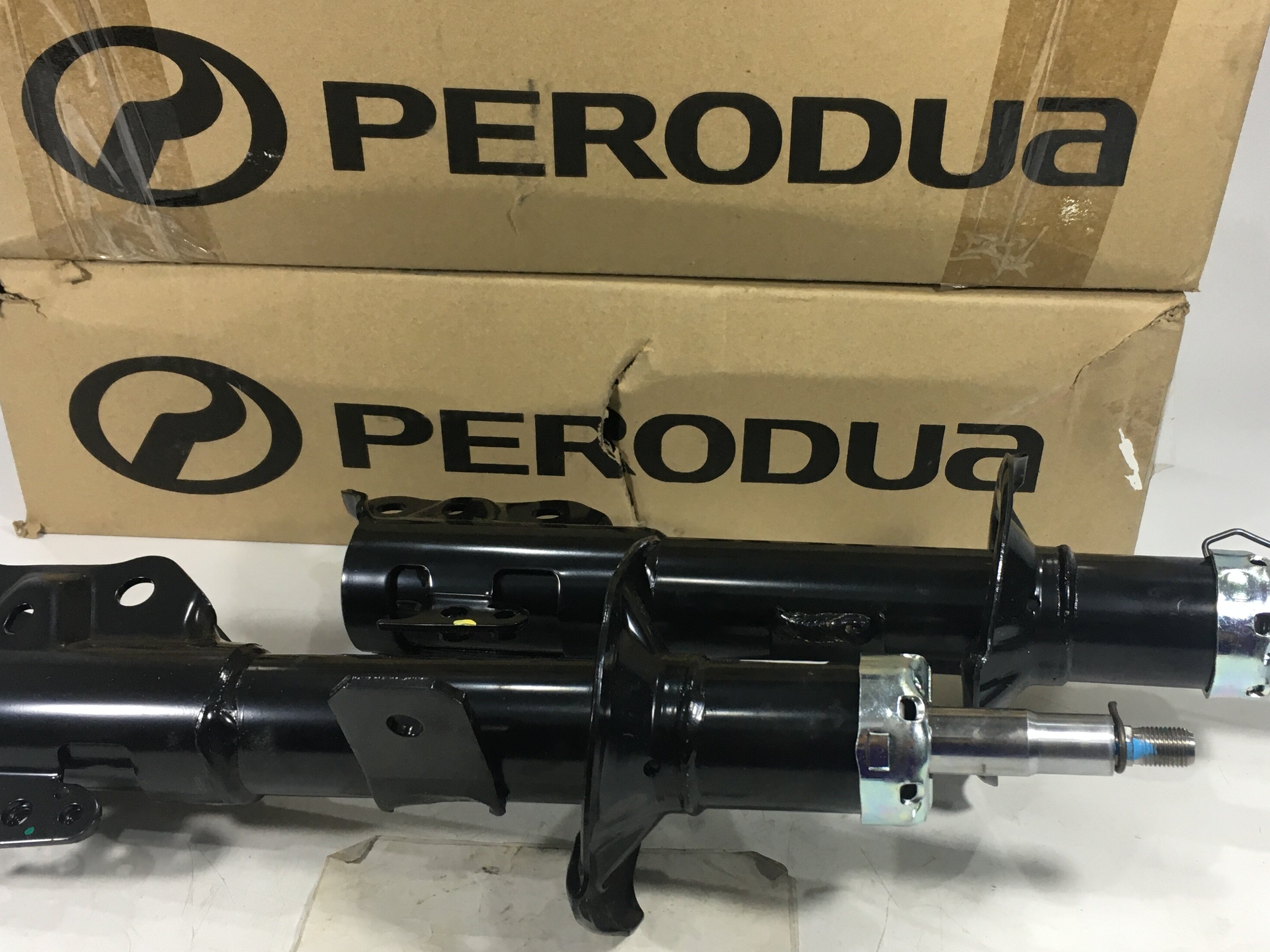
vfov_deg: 36.0
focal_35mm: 40
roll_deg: -3.1
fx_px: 1467
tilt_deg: -30.6
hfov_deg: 46.7
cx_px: 704
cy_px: 491
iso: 40
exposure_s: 1/33
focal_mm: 4.15
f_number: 2.2
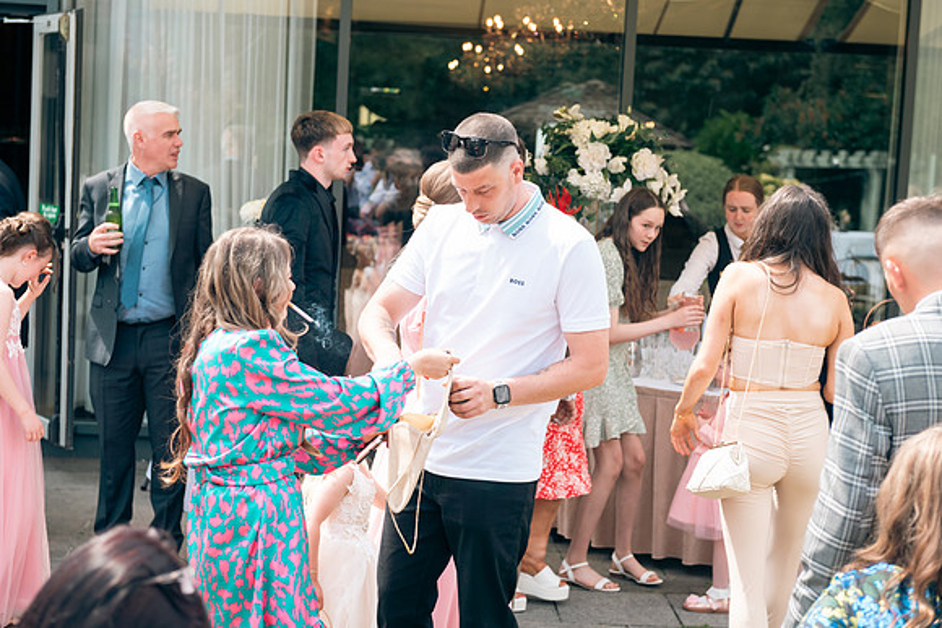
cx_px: 471
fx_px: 1832
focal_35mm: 70
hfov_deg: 28.8
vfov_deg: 19.5
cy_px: 314
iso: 100
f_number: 5
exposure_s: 1/200
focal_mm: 70
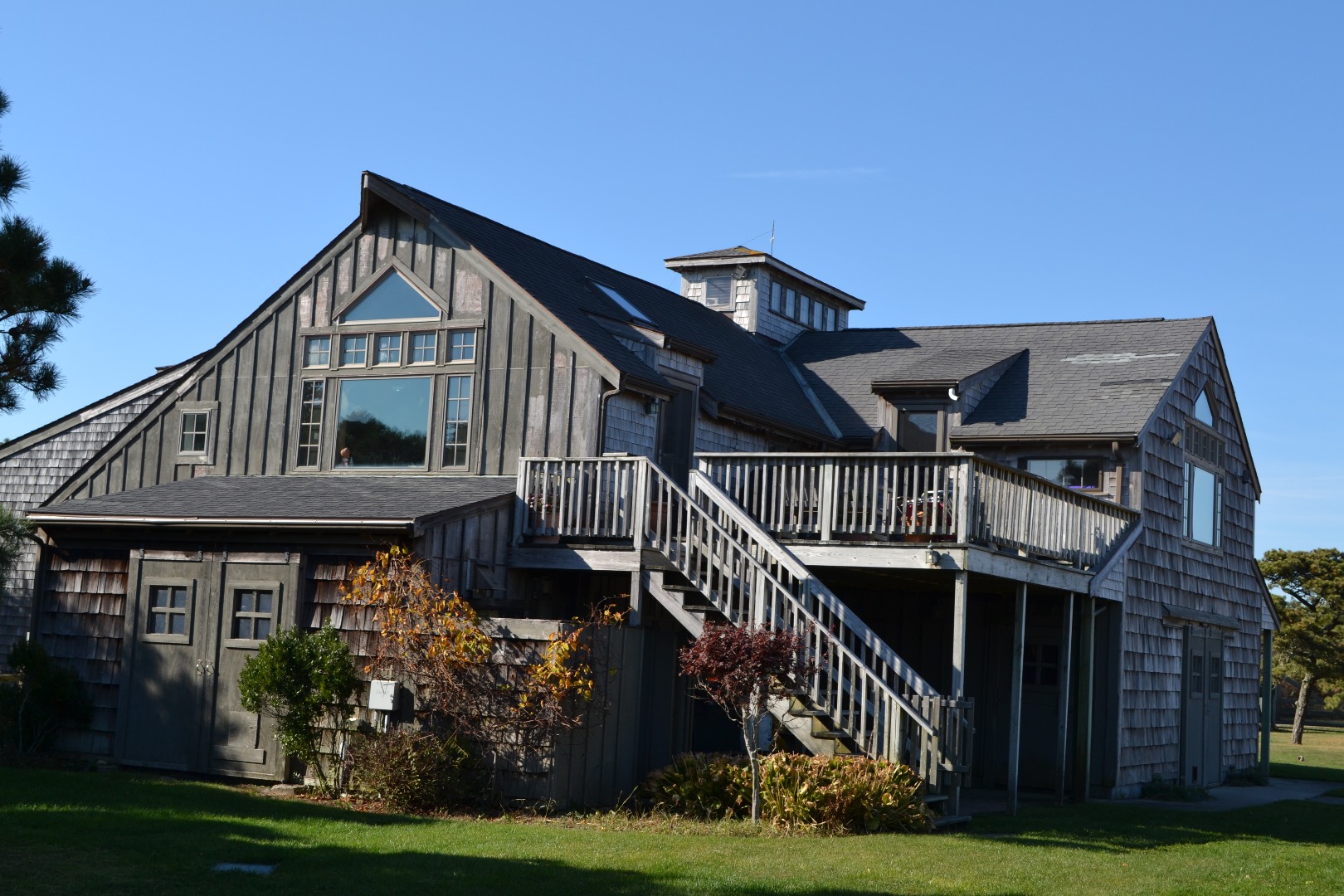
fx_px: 1792
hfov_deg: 41.1
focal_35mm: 48
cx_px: 672
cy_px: 448
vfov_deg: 28.1
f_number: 7.1
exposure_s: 1/200
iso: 100
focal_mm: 32
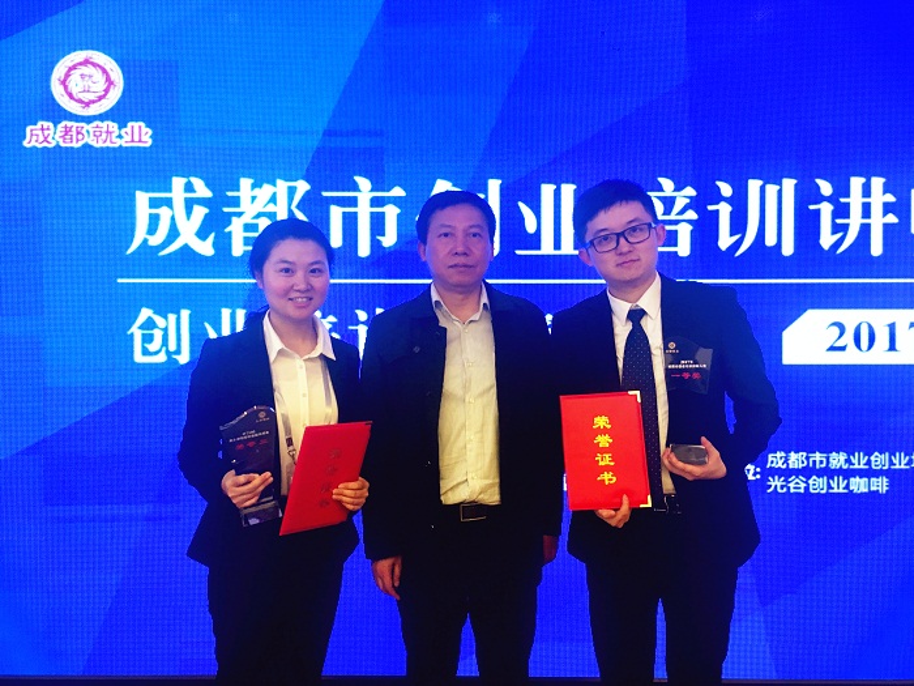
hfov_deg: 61.7
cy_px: 343
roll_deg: -0.1
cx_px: 457
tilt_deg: +0.2
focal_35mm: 29
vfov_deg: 48.2
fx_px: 766
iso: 100
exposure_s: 1/33
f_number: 2.2
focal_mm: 4.15
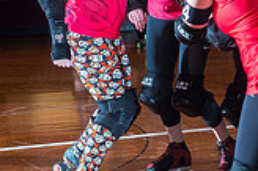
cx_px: 363
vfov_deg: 8.4
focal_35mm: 163
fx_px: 1167
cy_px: 31
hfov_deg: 12.1
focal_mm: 46
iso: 800
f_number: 5.6
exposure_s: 1/160
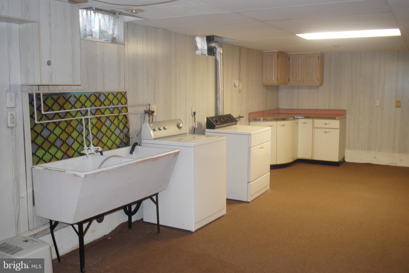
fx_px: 409
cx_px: 204
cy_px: 136
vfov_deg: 37.0
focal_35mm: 36
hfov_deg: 53.1
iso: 200
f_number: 4
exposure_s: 1/4
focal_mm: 24
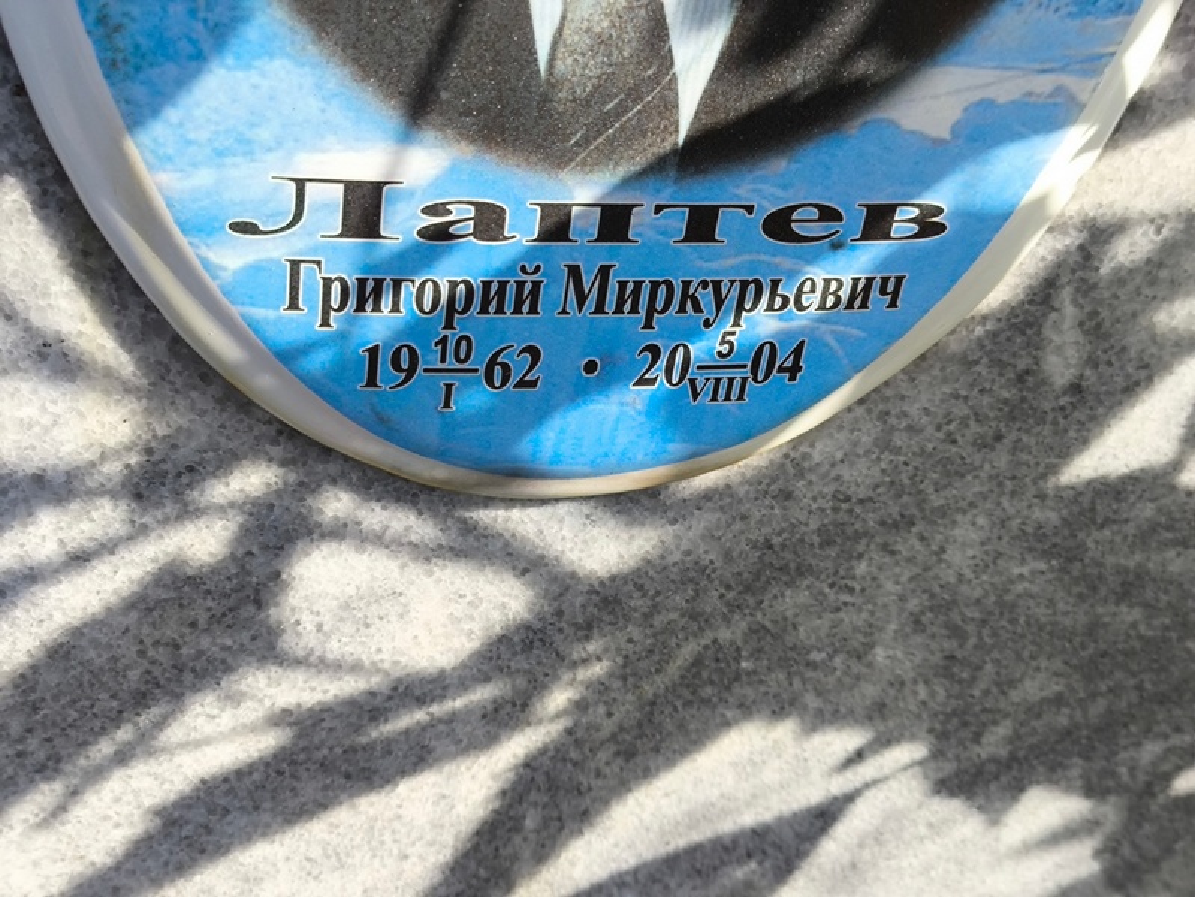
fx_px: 1727
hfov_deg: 38.2
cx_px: 598
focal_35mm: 50
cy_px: 448
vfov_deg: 29.1
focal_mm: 4.71
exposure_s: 1/541
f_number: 1.7
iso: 50
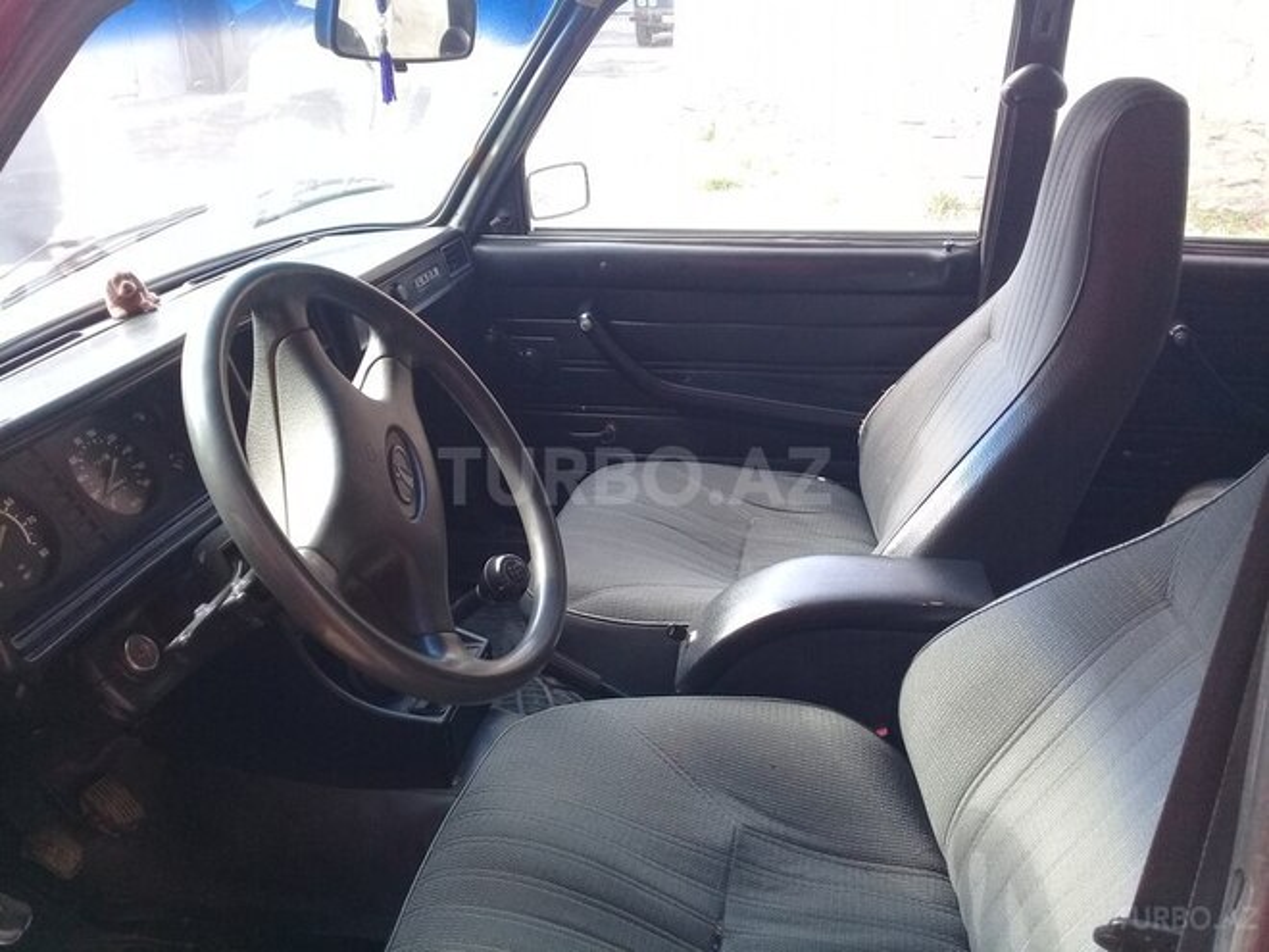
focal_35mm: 31
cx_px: 634
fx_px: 1136
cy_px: 476
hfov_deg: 58.4
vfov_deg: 45.4
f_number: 2.2
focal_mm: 3.3
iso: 64
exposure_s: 1/50
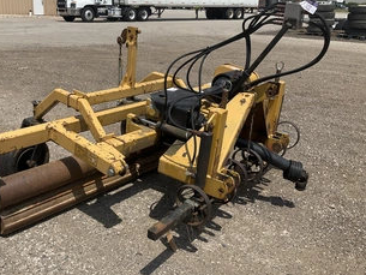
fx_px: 402
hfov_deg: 48.7
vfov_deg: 37.7
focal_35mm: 38
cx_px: 148
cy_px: 155
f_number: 1.8
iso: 25
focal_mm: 3
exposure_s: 1/2538
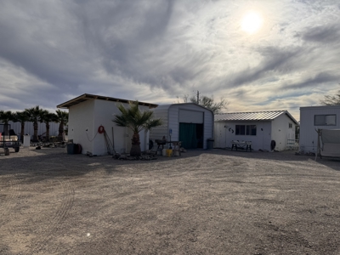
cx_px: 170
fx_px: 236
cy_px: 128
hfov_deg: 71.6
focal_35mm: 24
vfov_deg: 56.8
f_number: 1.78
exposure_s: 1/12346
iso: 80
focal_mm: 6.76
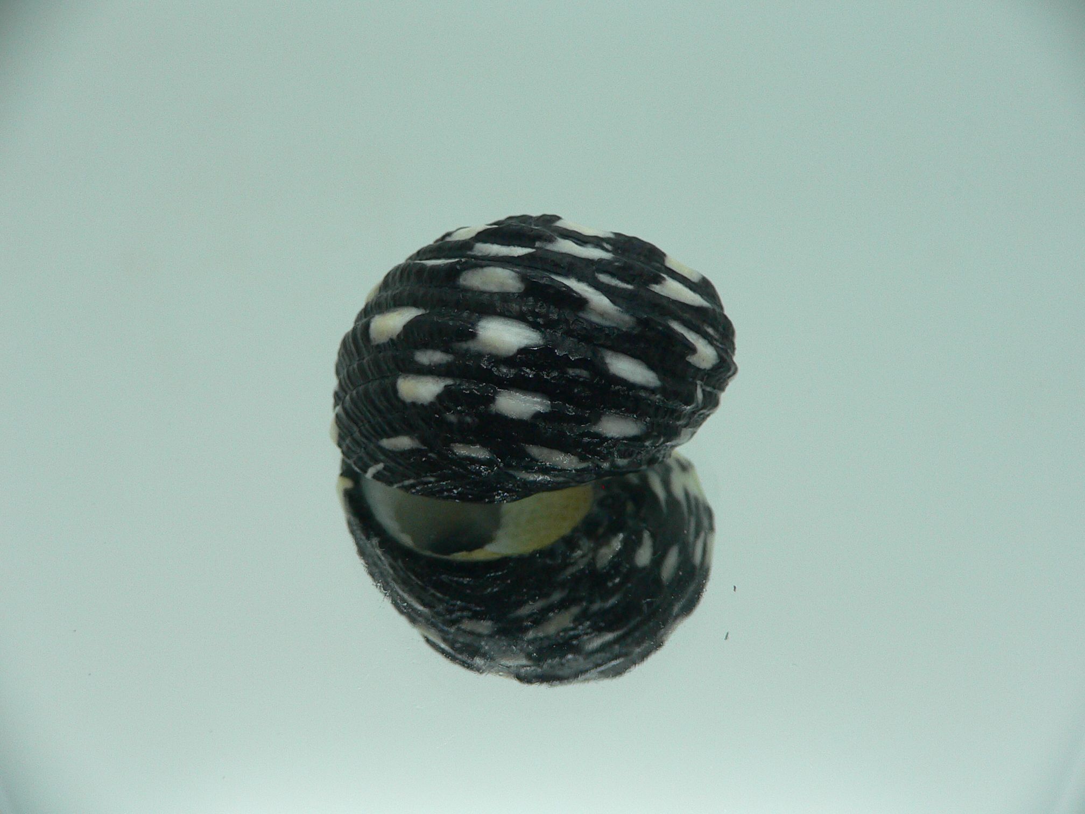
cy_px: 407
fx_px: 1097
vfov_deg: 40.7
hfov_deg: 52.6
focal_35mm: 35
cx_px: 542
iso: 100
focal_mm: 4.6
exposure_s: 1/60
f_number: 2.8
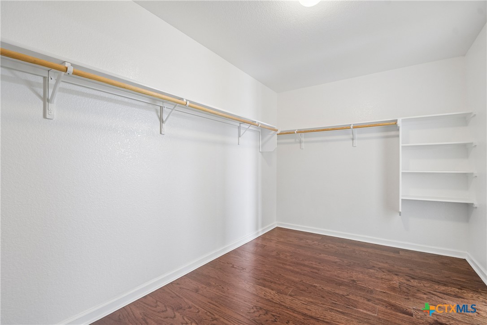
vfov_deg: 77.3
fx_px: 203
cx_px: 244
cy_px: 162
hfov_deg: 100.4
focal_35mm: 15
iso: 400
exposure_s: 1/4
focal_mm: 10
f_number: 8
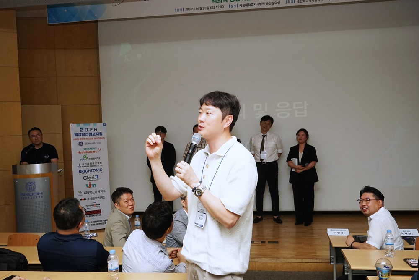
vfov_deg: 37.9
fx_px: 407
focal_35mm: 35
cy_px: 140
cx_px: 210
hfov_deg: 54.4
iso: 1000
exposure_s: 1/100
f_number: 9
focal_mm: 35
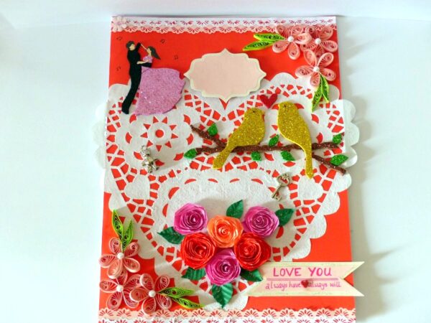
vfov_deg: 29.1
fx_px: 623
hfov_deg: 38.2
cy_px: 162
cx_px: 216
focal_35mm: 50
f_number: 2.8
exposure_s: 1/60
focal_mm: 9.1
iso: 320
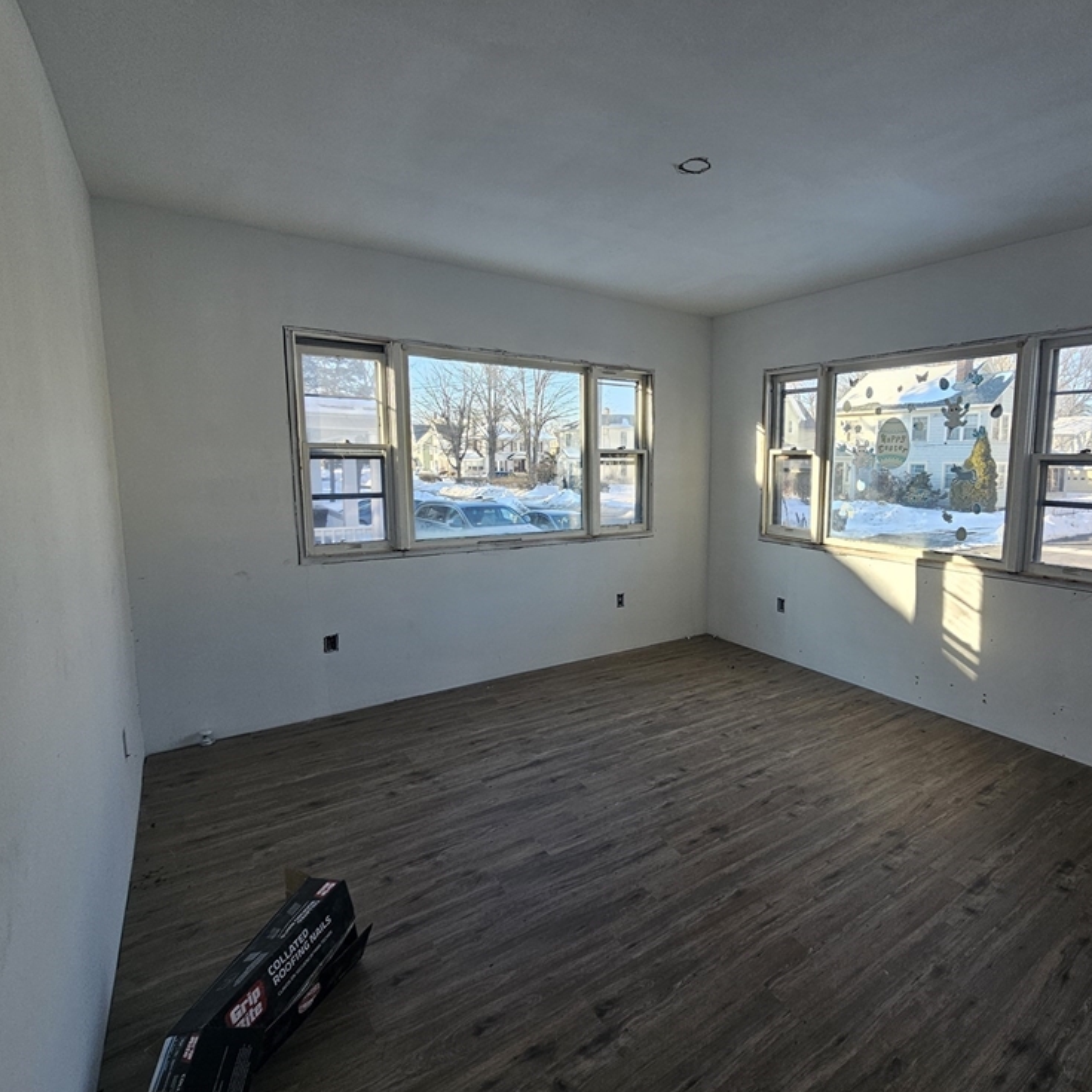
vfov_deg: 87.4
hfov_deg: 86.0
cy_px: 529
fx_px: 571
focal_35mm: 16
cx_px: 672
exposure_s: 1/143
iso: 50
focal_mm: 2.2
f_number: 2.2
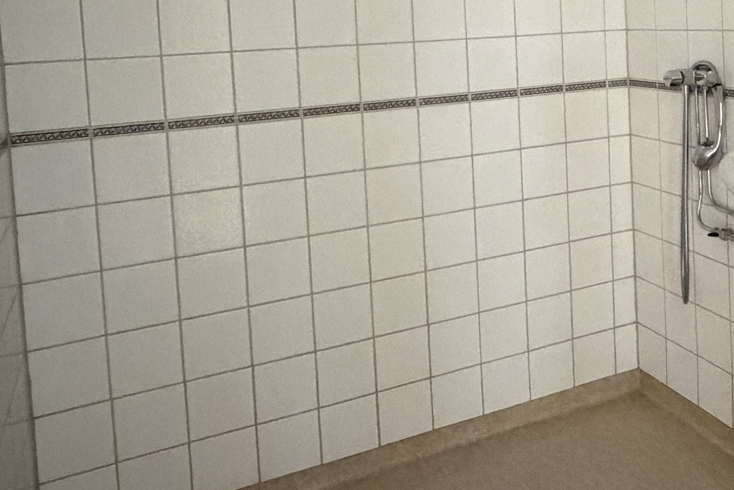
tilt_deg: -3.9
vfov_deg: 32.0
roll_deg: +2.2
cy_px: 63
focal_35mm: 40
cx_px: 586
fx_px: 815
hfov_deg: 46.0
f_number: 2.2
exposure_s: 1/36
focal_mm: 2.22
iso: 1600
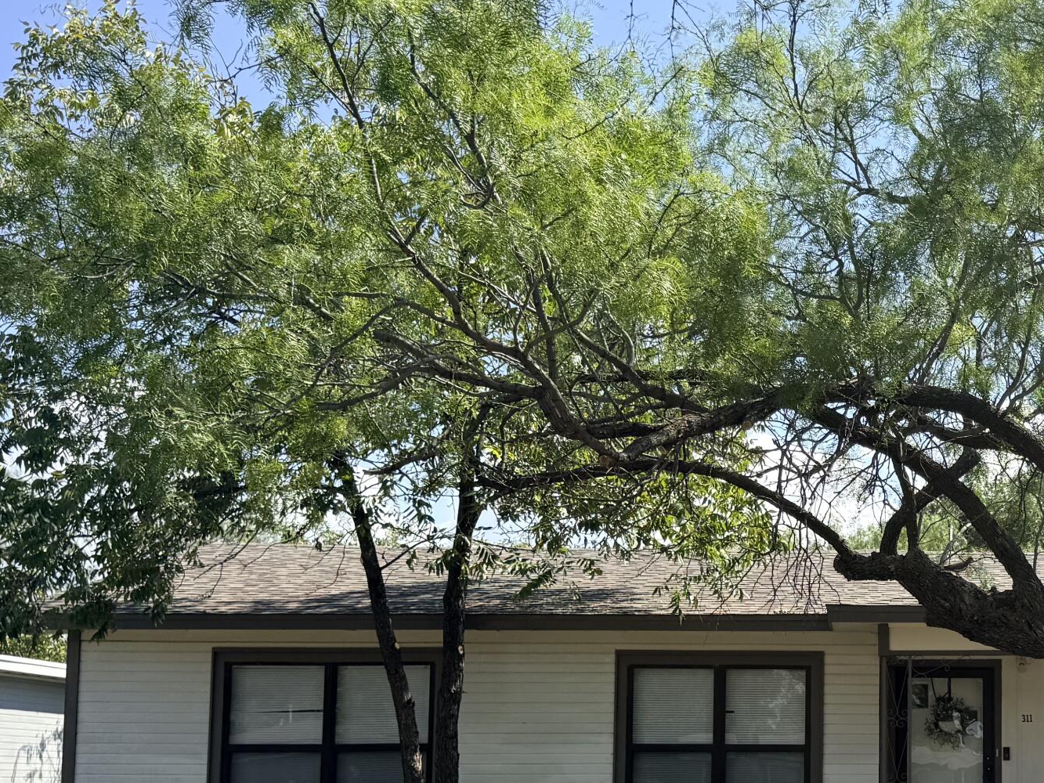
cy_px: 625
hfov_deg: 33.9
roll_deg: -0.3
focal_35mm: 54
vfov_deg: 26.5
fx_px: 1629
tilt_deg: +4.9
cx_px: 910
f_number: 1.78
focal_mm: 6.76
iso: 80
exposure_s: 1/3021
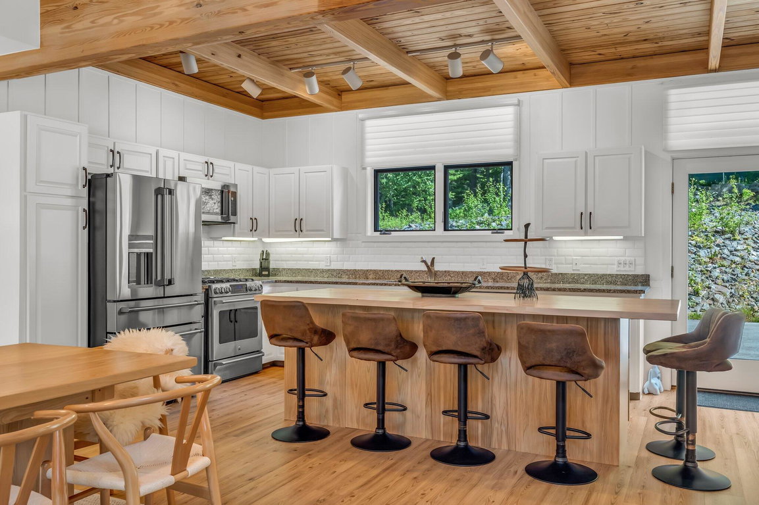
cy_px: 252
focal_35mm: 30
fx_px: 632
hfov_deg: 61.9
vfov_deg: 43.6
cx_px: 380
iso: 640
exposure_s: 1/25
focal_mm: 30
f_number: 7.1
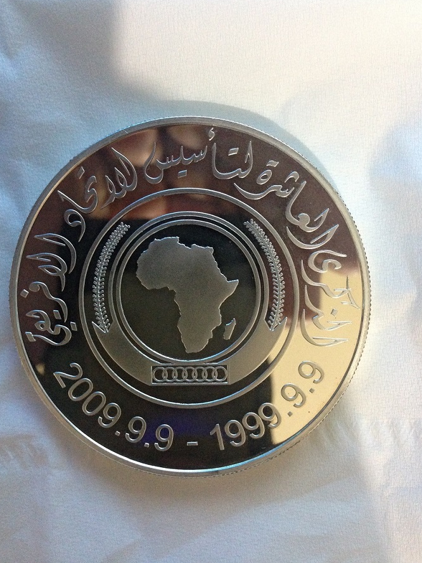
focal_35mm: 34
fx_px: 553
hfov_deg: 41.8
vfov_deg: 54.0
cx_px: 212
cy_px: 274
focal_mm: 4.12
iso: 400
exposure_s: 1/15
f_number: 2.4
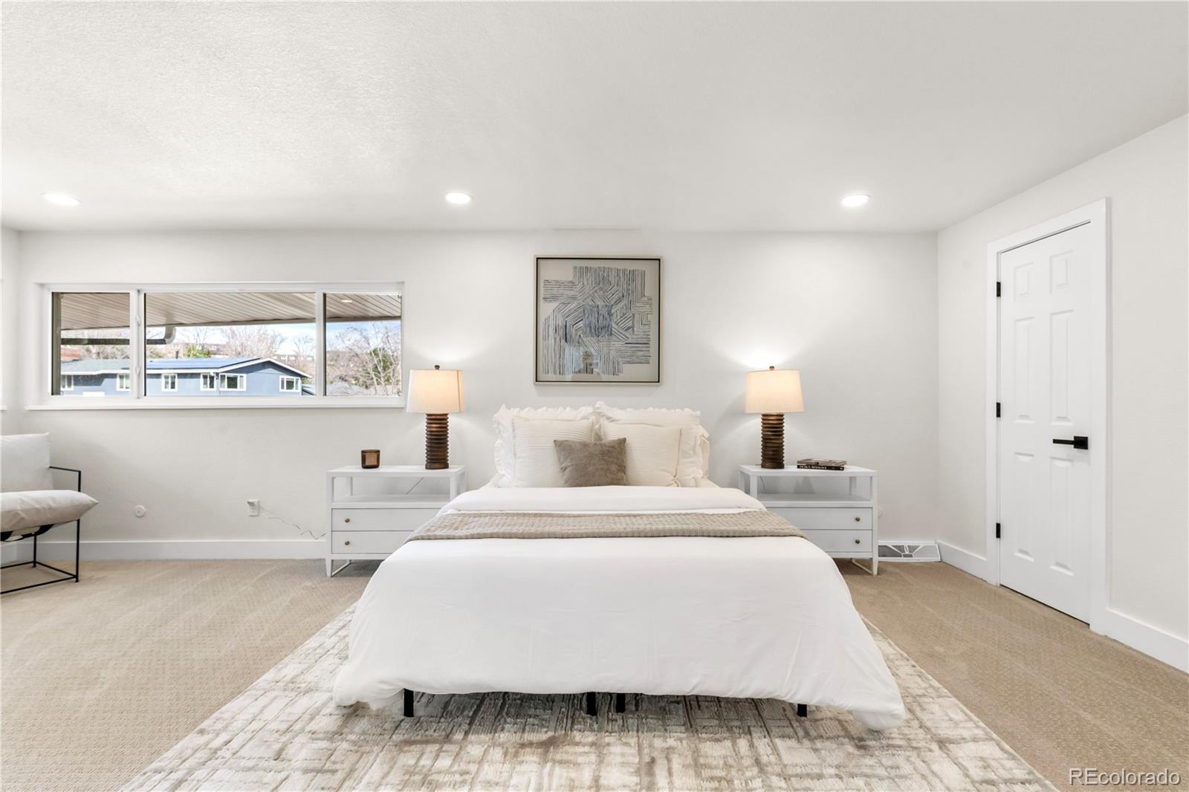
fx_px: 528
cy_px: 396
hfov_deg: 96.7
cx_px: 594
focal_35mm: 16
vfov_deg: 73.7
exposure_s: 1/20
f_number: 10
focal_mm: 16
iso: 400
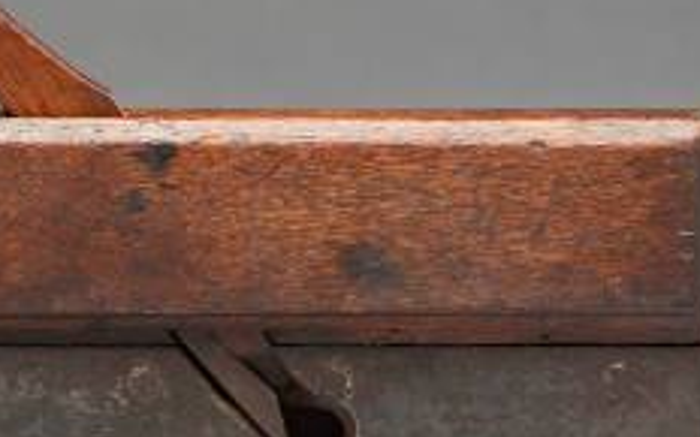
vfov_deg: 5.7
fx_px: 4407
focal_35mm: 231
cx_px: 145
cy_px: 151
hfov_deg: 9.1
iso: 100
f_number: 11
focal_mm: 105
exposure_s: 1/100
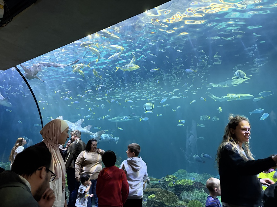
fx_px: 208
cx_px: 138
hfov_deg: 67.3
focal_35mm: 26
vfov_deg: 53.1
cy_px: 104
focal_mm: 5.96
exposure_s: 1/37
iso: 640
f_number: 1.6
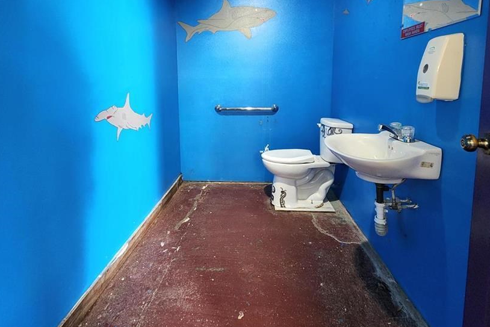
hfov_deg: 93.2
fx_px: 231
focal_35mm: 17
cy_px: 113
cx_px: 234
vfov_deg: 68.8
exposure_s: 1/24
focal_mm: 2.2
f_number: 2.2
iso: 640
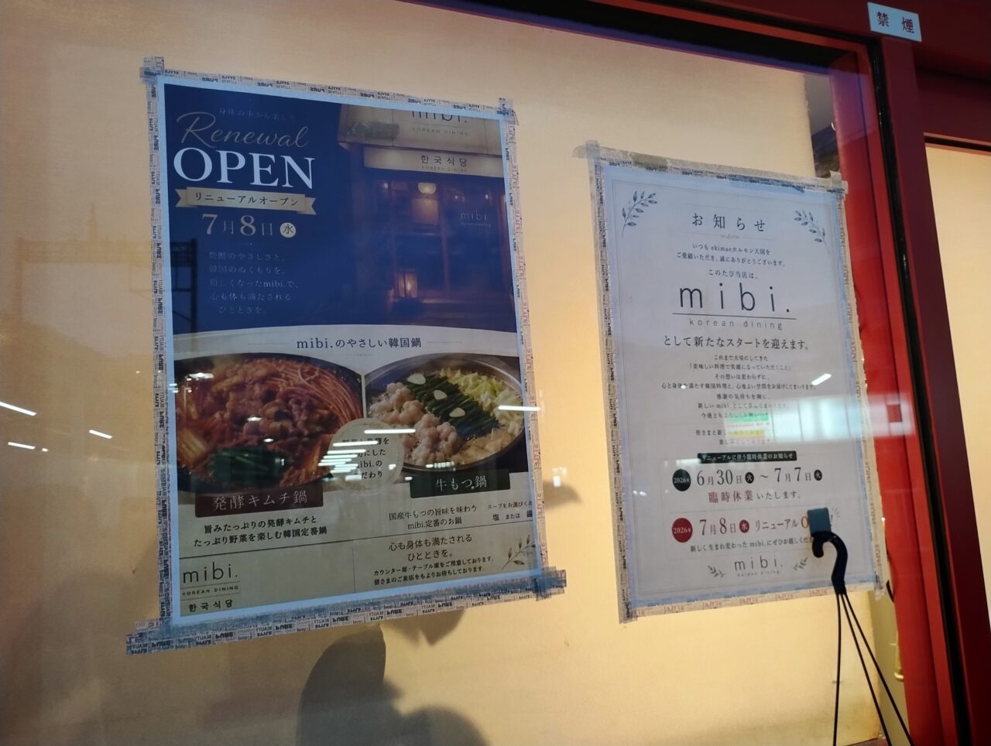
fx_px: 803
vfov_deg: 49.9
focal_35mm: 28
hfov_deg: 63.4
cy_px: 373
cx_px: 496
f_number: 1.8
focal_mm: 4.27
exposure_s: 1/40
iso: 1316
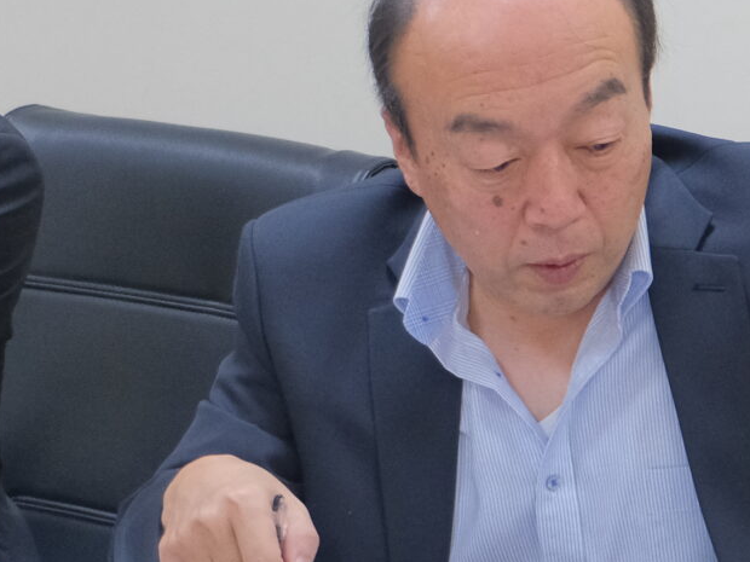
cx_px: 606
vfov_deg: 10.3
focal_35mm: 143
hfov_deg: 13.7
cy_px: 40
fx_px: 3098
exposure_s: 1/100
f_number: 3.2
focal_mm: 24.3
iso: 2000
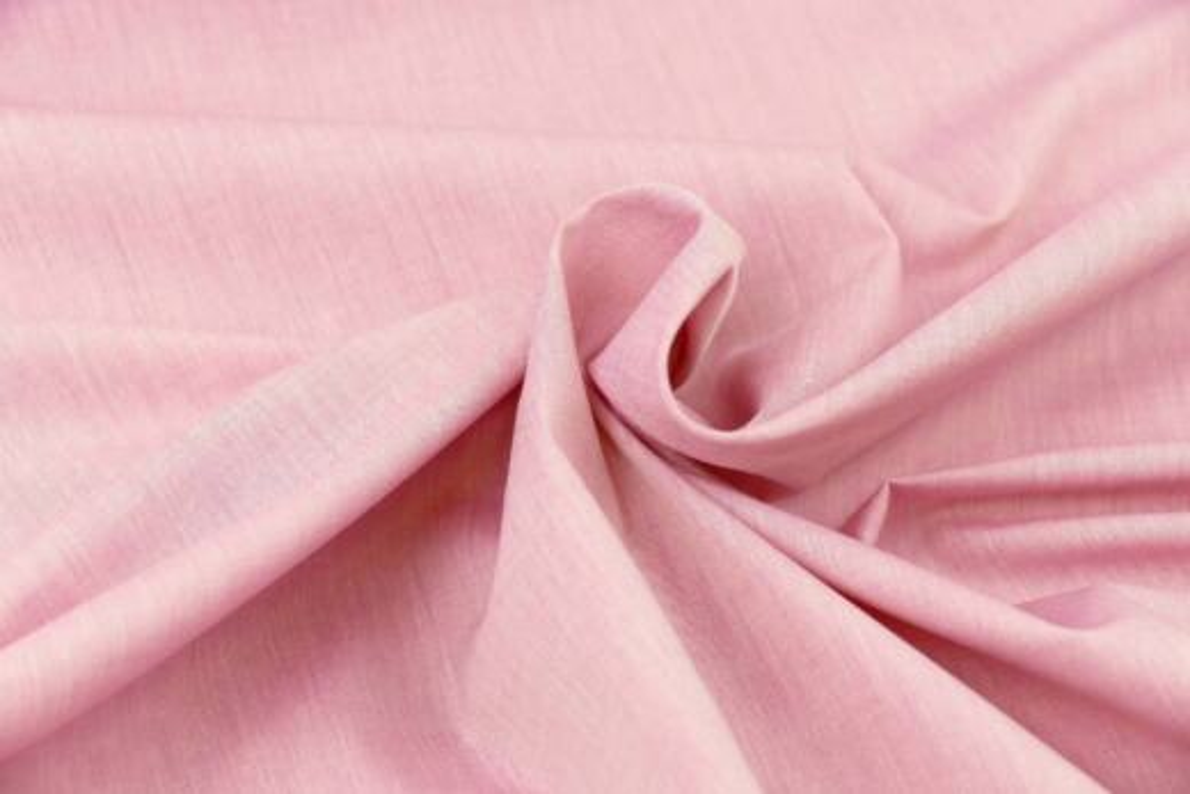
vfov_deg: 13.0
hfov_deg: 19.5
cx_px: 595
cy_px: 397
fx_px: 3472
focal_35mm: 105
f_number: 3.9
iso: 250
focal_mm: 38.48
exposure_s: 1/80
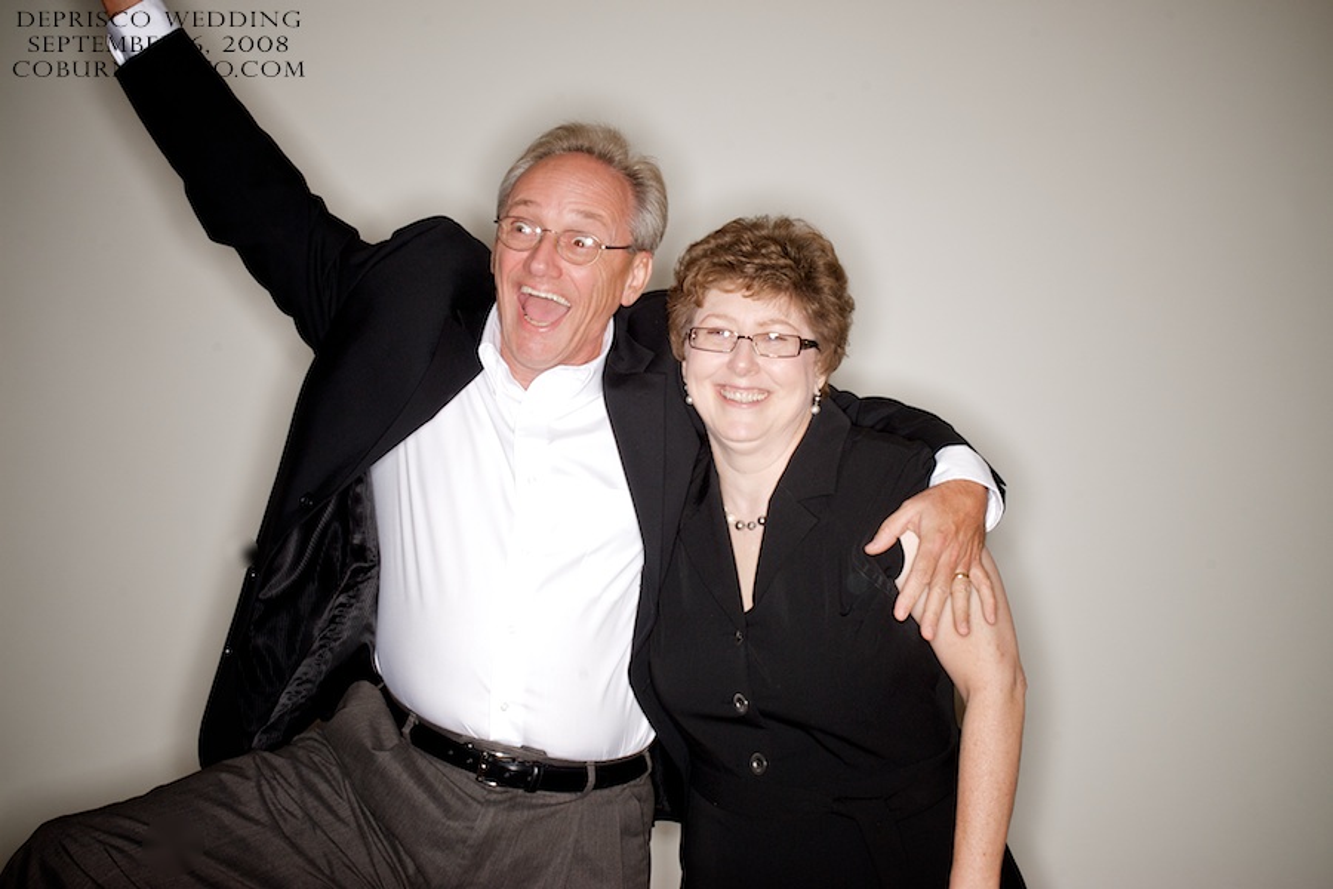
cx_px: 666
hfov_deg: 42.3
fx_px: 1722
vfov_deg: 28.9
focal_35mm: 46
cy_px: 444
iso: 200
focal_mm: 31
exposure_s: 1/160
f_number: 16
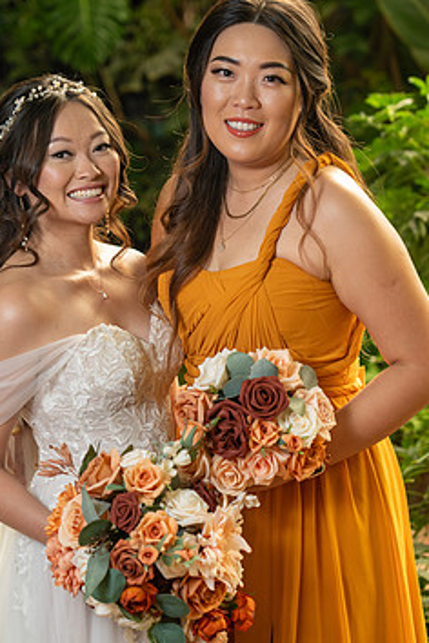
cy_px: 316
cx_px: 193
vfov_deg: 18.9
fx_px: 1930
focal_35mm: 108
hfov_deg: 12.7
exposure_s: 1/80
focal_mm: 85
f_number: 4
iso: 500
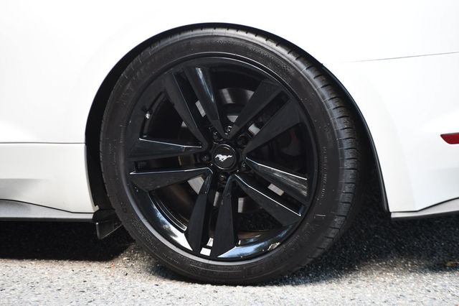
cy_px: 153
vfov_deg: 9.0
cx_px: 230
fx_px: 1950
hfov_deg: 13.4
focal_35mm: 153
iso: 800
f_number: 4.8
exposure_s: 1/250
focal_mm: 102
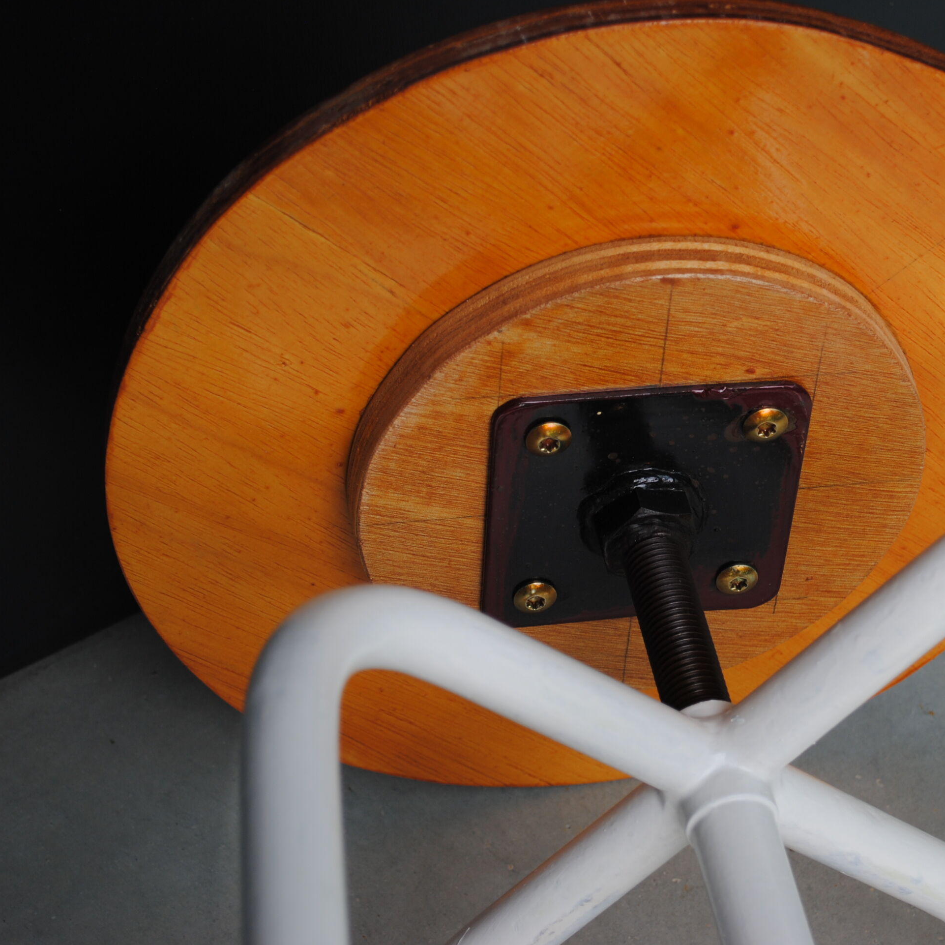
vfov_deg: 22.5
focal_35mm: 77
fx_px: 2378
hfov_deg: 22.4
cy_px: 475
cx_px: 639
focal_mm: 40
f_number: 5.6
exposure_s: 1/125
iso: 100
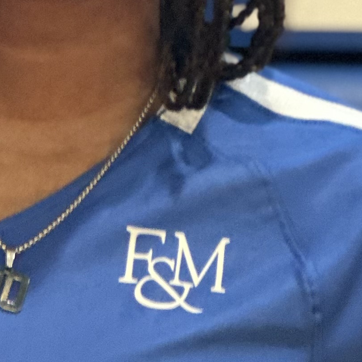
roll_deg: -1.4
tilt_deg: -5.6
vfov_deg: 5.2
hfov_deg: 5.1
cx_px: -98
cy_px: 182
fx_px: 4023
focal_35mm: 340
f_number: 2.8
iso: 400
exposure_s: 1/24
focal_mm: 9
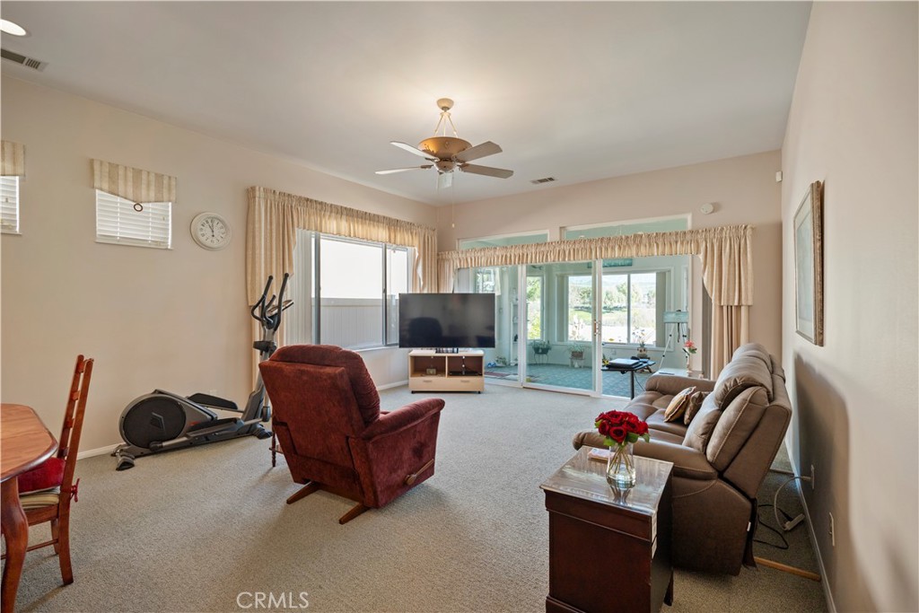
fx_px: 408
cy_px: 306
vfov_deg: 73.8
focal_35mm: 16
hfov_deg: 96.7
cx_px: 460
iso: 100
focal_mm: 16
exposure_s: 1/50
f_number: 4
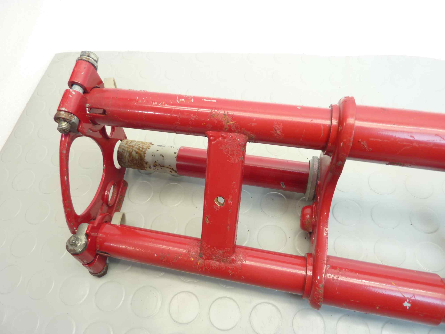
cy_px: 167
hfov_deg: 69.4
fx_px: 321
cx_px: 222
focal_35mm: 25
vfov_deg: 54.9
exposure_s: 1/8
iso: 80
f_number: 3.3
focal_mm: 4.1
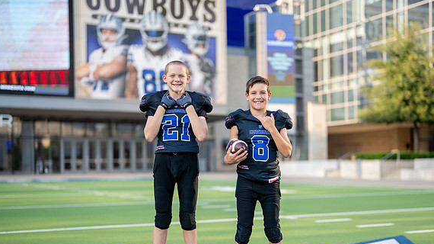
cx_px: 242
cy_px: 164
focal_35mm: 60
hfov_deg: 34.9
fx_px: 690
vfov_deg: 20.0
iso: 100
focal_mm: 50
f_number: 1.2
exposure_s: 1/2000
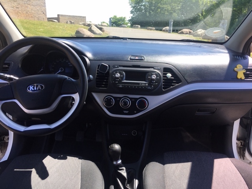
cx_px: 126
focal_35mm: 29
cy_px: 94
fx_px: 211
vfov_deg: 48.2
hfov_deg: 61.7
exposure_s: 1/342
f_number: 2.2
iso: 25
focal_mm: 4.15
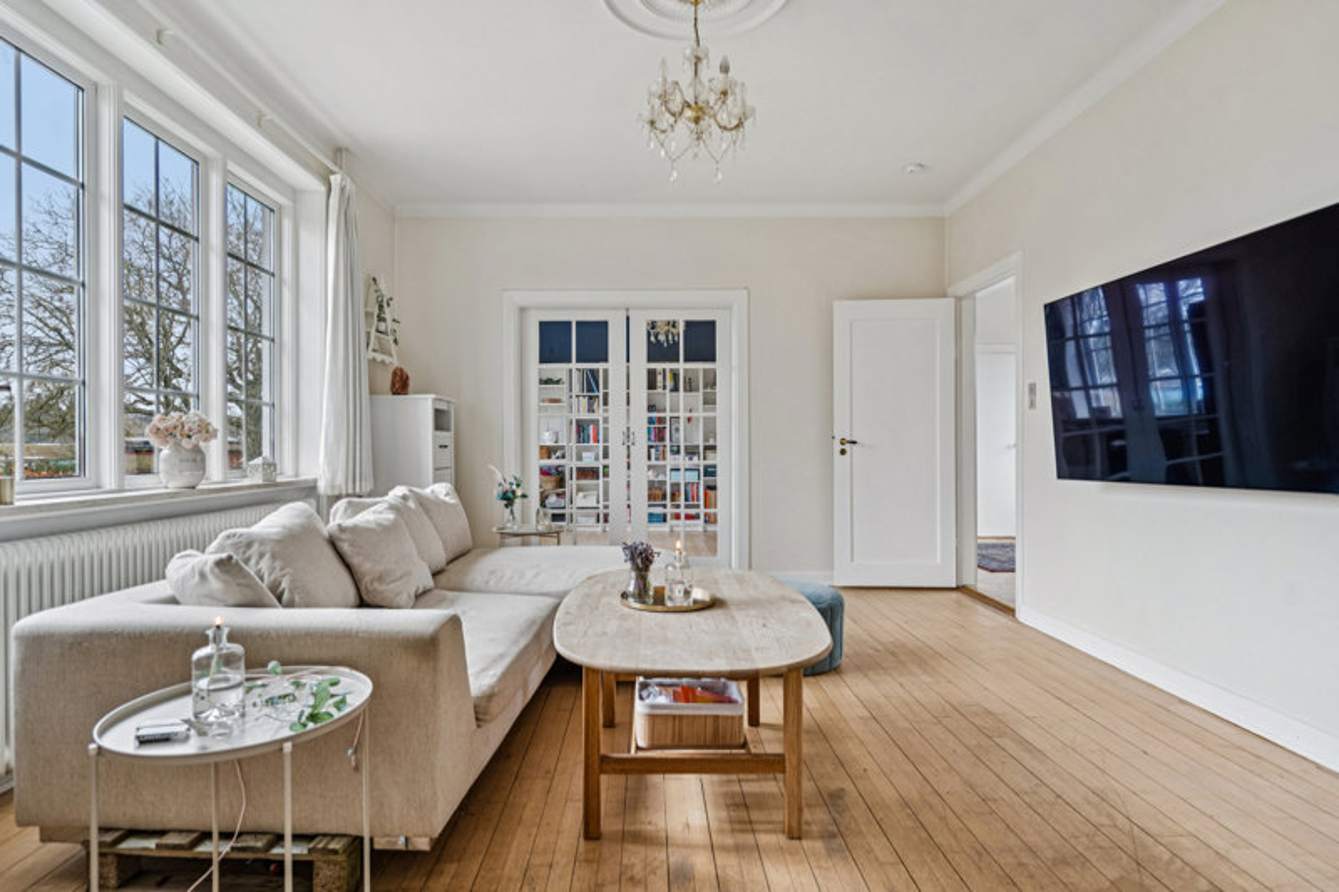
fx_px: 707
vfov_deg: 64.5
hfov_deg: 86.9
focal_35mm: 19
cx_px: 670
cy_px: 446
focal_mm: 19
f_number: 4
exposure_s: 1/30
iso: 400
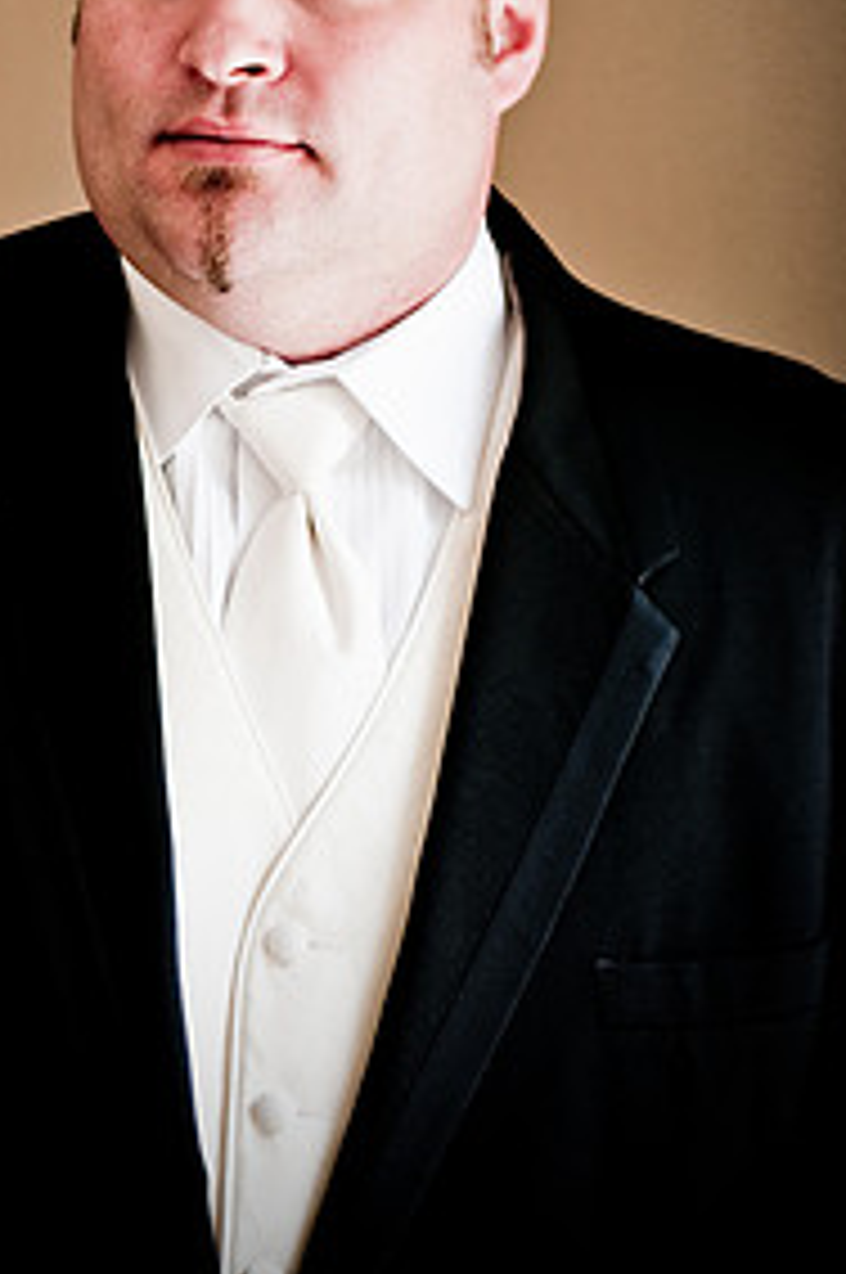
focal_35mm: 167
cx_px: 254
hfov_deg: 8.2
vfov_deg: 12.3
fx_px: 5901
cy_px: 284
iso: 200
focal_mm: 70
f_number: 2.8
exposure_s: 1/125
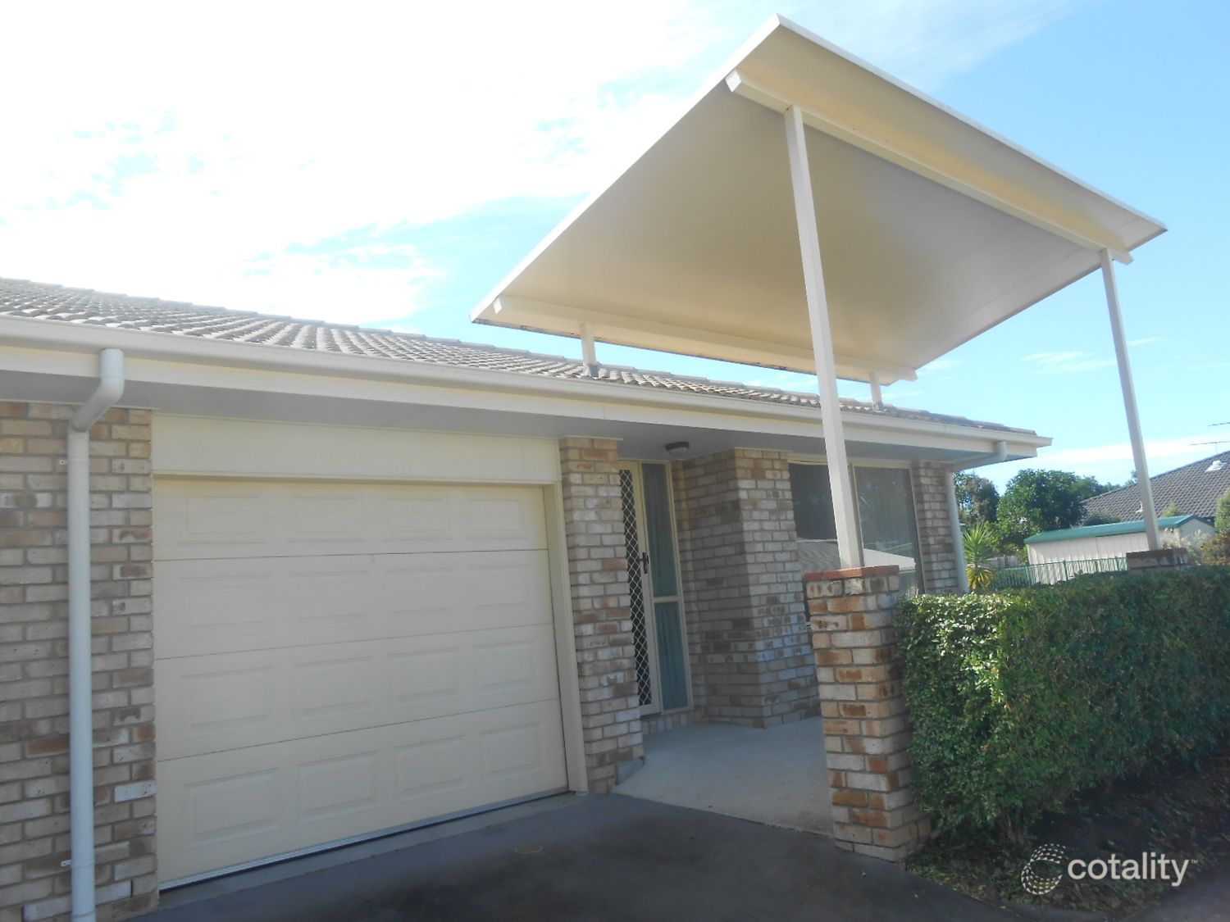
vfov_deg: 53.1
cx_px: 615
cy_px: 461
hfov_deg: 67.3
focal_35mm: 26
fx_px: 924
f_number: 3.5
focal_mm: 4.6
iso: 80
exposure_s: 1/320
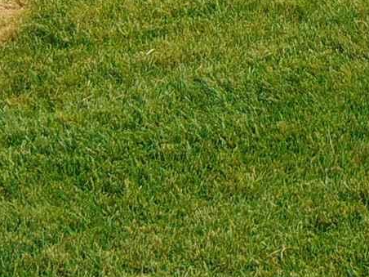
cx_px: 351
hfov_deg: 11.5
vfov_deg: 8.0
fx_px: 1812
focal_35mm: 170
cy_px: -395
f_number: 3
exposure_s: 1/800
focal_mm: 4.5
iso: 80
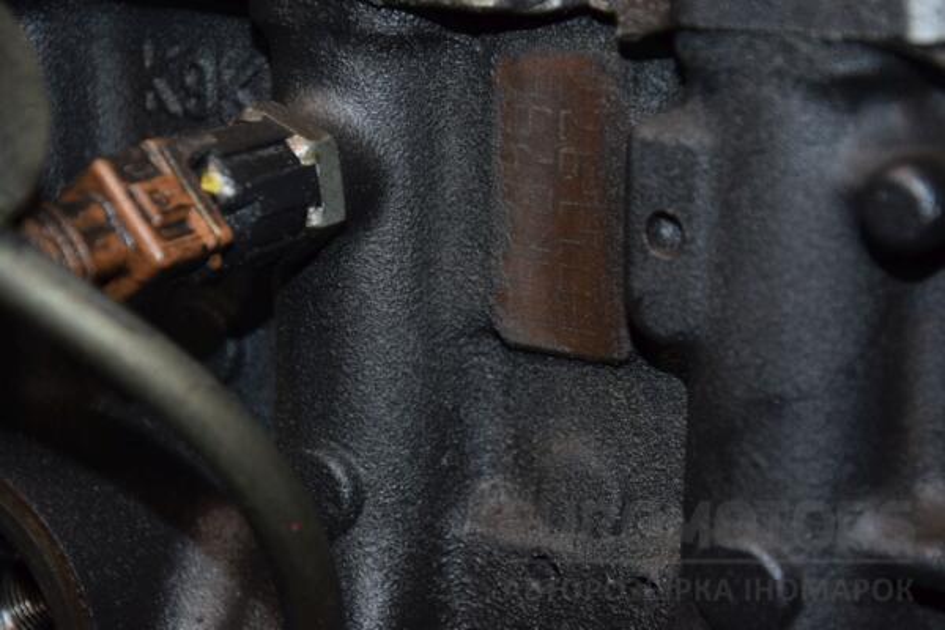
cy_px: 315
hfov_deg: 19.5
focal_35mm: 105
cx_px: 472
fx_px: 2756
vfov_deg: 13.0
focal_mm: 70
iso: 800
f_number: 5.3
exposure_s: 1/60
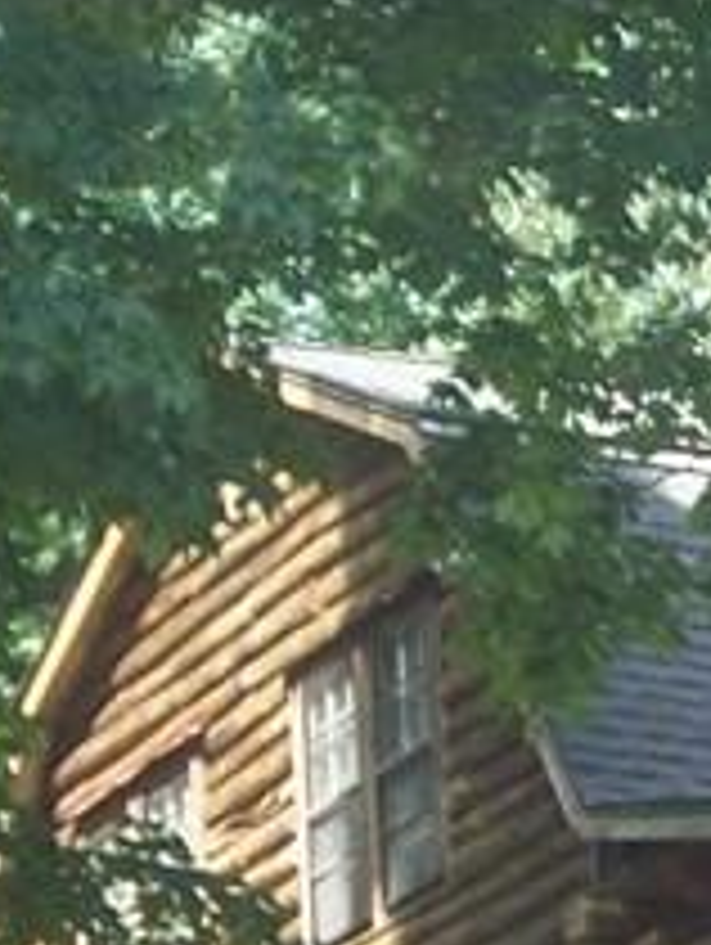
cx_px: 1521
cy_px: 1350
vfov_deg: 7.4
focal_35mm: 263
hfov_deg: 5.5
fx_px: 7188
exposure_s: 1/87
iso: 80
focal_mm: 9
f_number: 3.4
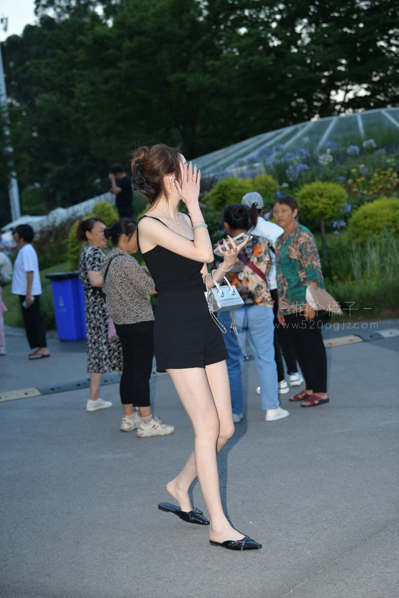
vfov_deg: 28.8
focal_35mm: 70
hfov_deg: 19.5
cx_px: 200
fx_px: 1164
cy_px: 299
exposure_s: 1/250
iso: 500
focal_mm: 70
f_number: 4
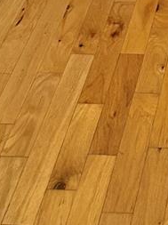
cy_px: -273
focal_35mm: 114
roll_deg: -0.3
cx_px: 252
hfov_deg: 12.3
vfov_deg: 13.7
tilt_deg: -16.2
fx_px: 740
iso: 400
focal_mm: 6.76
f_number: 1.78
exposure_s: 1/60
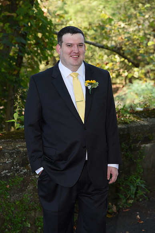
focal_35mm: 100
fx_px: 645
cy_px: 116
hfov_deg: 13.7
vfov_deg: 20.4
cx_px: 78
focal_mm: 100
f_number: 5.6
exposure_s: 1/200
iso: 640
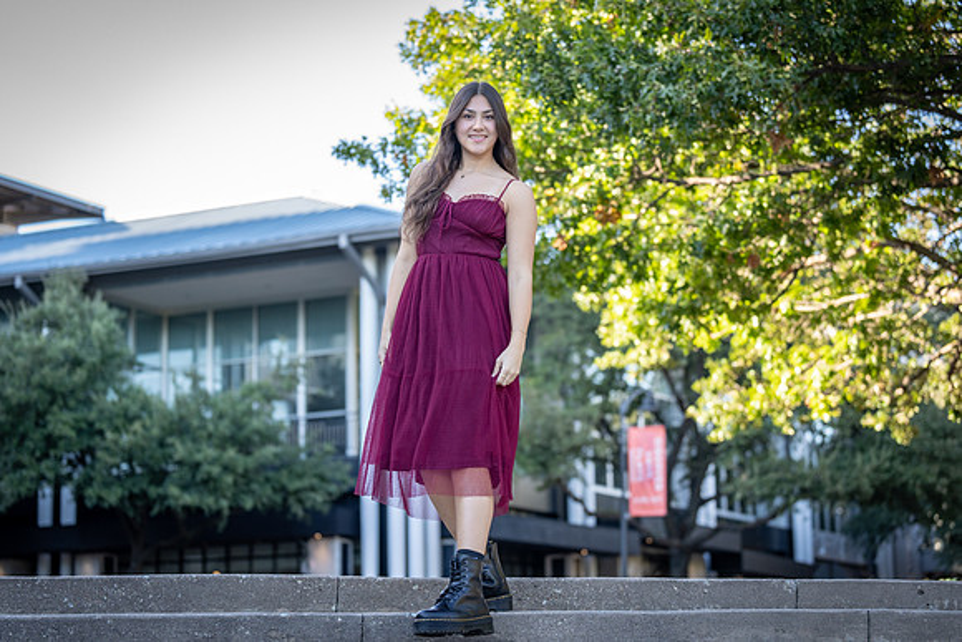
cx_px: 481
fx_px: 2173
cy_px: 321
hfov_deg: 25.0
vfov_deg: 16.8
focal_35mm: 81
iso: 320
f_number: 2.8
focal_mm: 75
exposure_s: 1/320
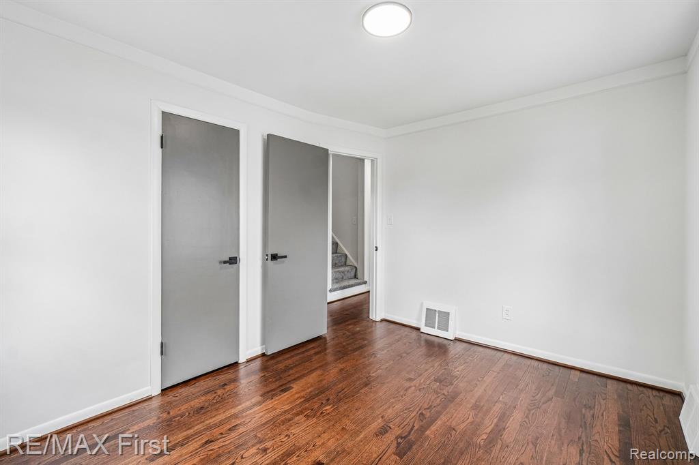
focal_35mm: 15
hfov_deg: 100.4
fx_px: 291
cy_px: 232
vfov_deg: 77.3
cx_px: 350
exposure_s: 1/30
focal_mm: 10
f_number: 8
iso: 400
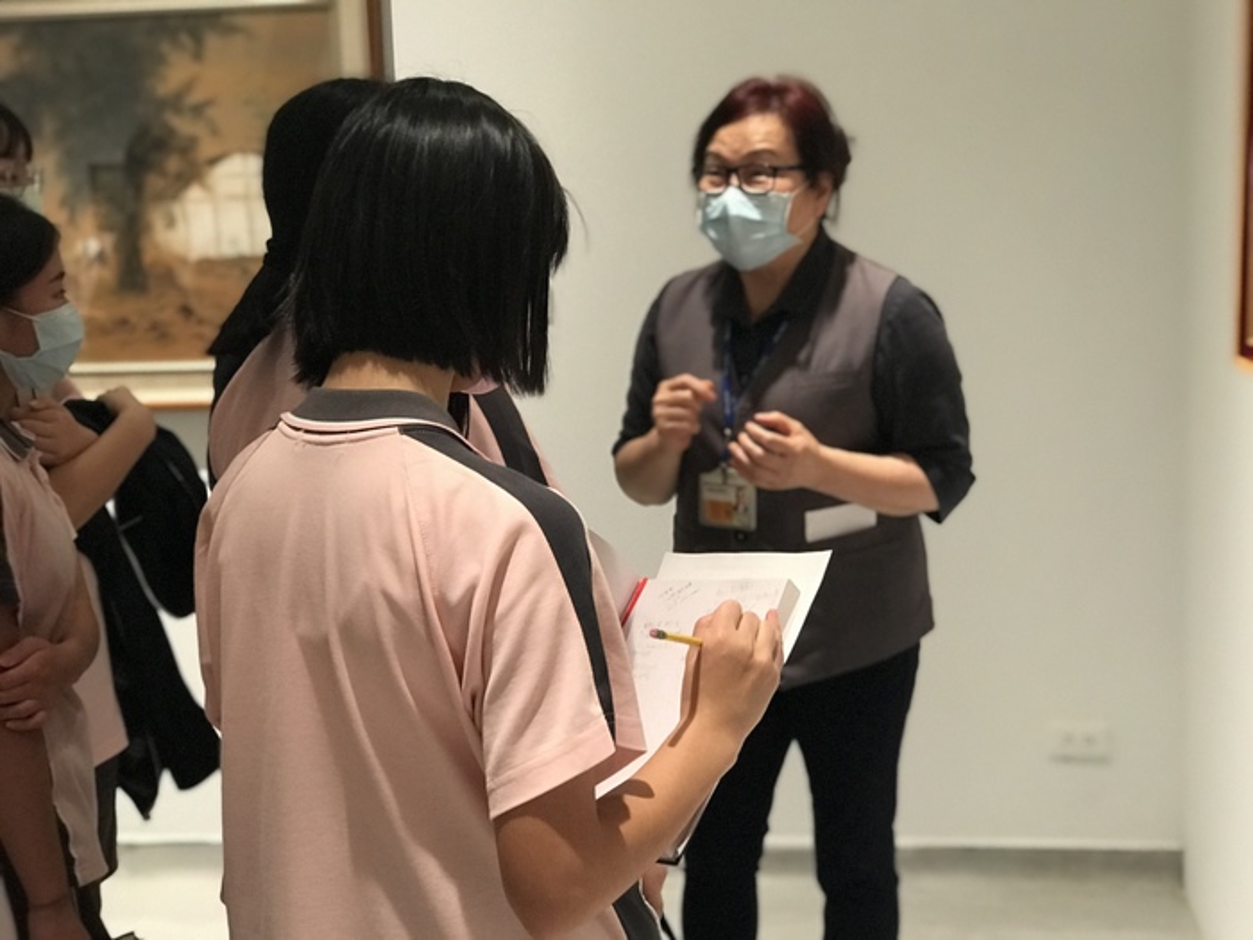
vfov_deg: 25.7
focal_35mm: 57
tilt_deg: -6.7
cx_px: 626
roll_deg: +1.7
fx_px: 2063
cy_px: 470
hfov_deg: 33.8
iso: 500
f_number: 2.8
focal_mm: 6.6
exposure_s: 1/60
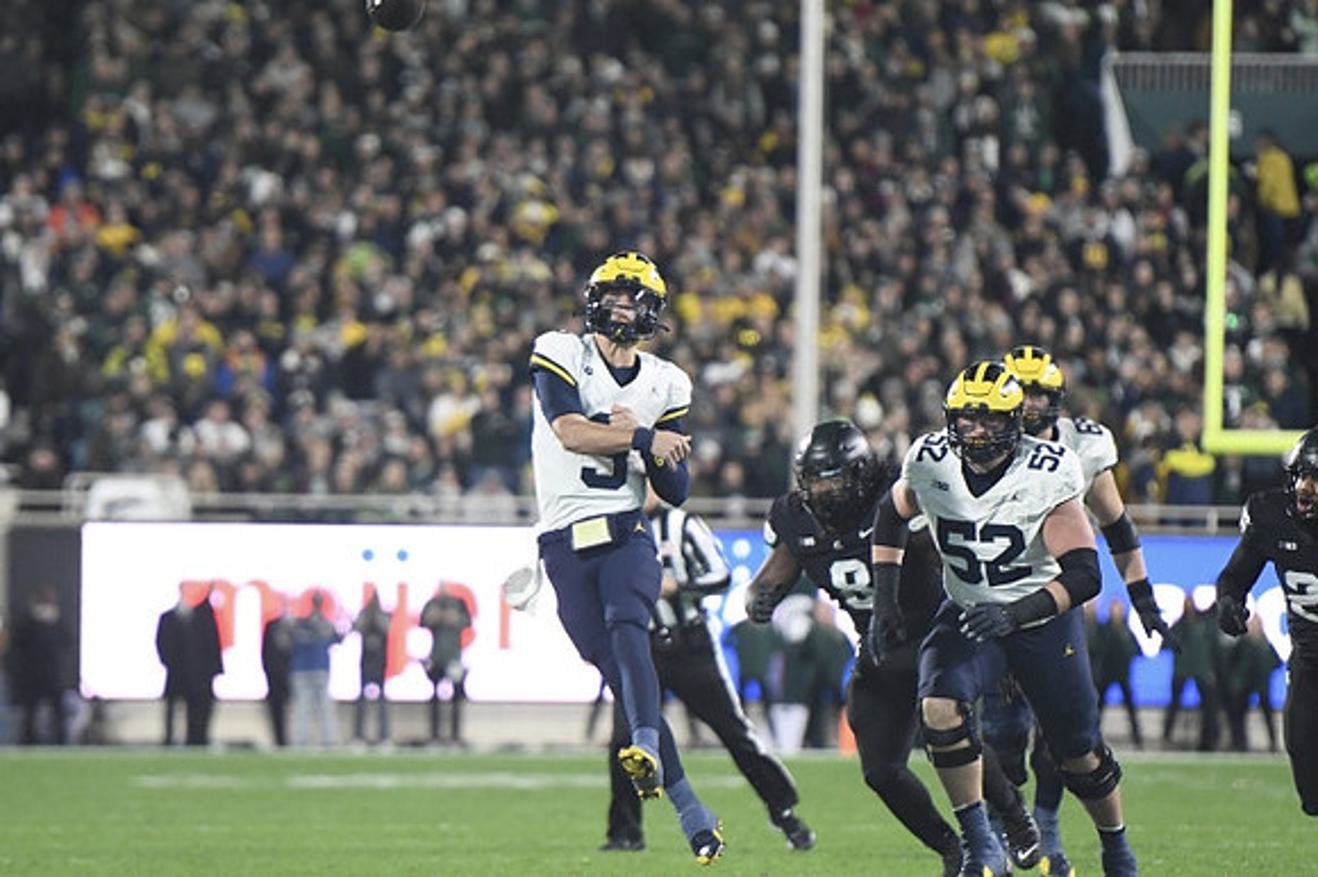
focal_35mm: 300
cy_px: 438
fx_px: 10977
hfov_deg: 6.9
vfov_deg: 4.6
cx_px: 659
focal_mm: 200
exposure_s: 1/1250
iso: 3200
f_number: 2.8
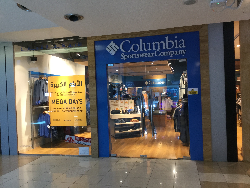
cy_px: 94
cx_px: 125
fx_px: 224
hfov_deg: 58.4
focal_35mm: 31
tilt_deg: -2.1
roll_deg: +1.8
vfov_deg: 45.4
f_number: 2.4
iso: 64
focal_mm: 3.3
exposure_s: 1/30
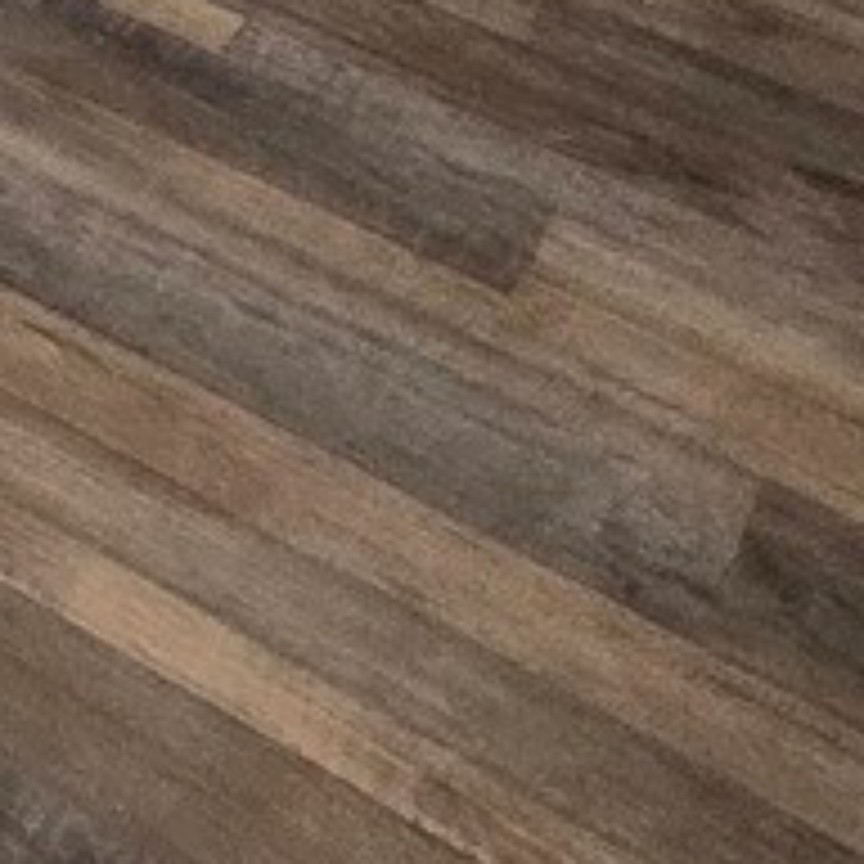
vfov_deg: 11.5
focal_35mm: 96
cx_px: -2529
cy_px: -1642
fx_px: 2711
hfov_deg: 8.4
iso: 320
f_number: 2.2
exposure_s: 1/60
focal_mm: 2.2
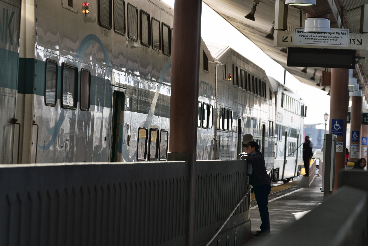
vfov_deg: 7.6
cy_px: 123
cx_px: 184
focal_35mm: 181
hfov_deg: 11.4
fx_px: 1851
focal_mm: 181
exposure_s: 1/250
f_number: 6.3
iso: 250
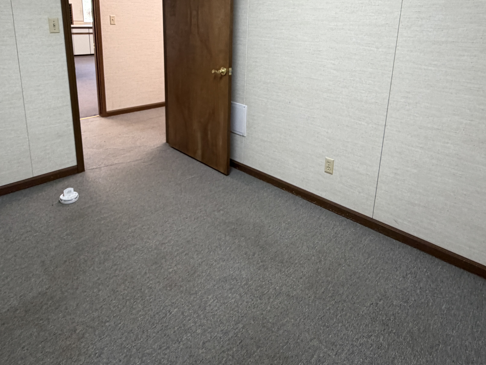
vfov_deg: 53.0
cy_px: 101
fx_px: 351
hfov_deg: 69.4
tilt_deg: -14.5
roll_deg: -1.9
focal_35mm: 25
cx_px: 253
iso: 250
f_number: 2.2
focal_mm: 2.22
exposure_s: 1/60
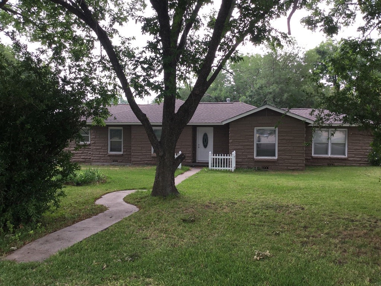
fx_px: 341
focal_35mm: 31
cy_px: 143
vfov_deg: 45.4
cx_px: 190
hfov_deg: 58.4
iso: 32
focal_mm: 3.3
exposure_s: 1/120
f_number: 2.4
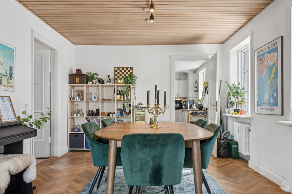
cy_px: 107
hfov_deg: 68.2
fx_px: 216
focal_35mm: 27
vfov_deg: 48.5
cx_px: 148
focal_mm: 15
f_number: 8
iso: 200
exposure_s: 1/8
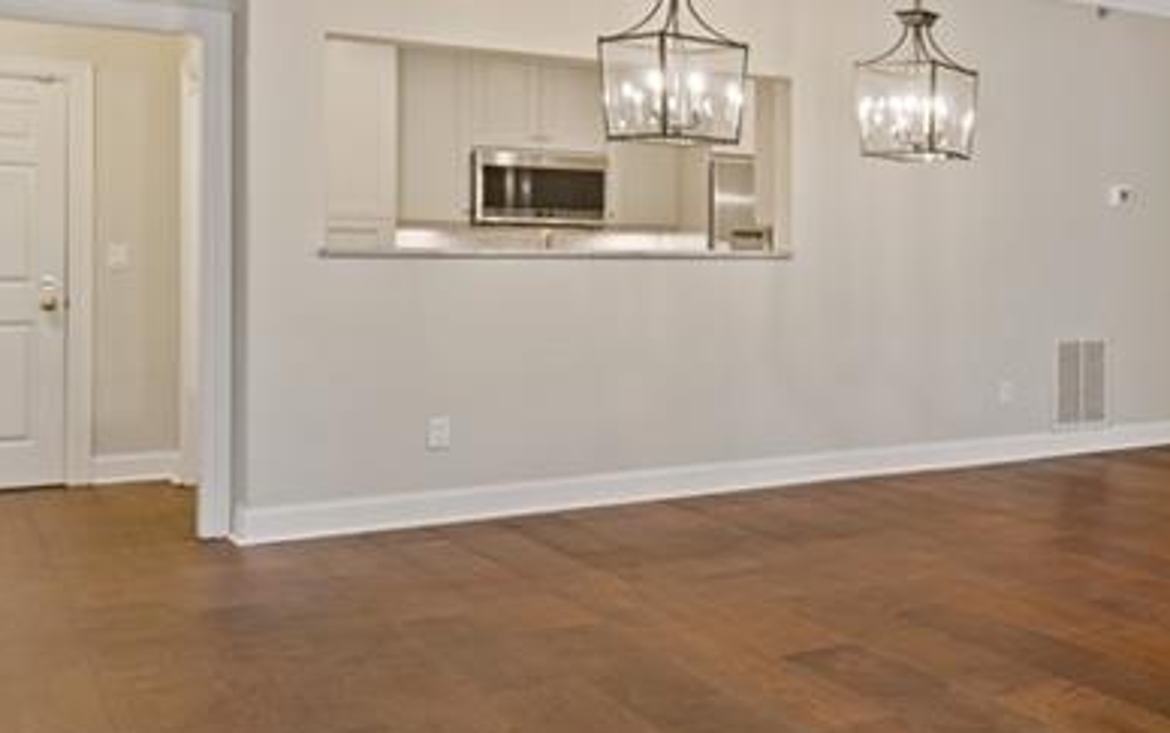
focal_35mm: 43
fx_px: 1372
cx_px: 1294
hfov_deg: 38.2
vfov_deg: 29.9
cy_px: 305
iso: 250
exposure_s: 2
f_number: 8
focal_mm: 16
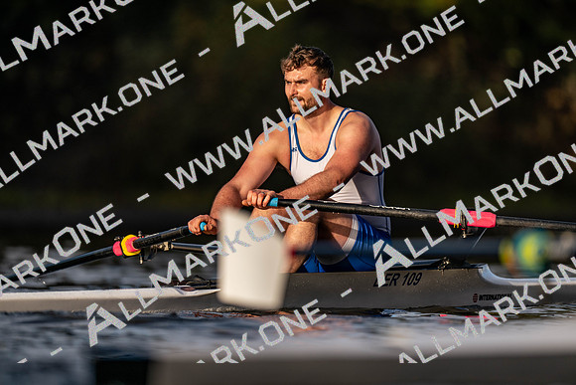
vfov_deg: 2.3
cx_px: 288
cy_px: 192
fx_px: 9602
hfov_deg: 3.4
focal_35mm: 600
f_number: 4
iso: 320
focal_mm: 600
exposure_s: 1/2500
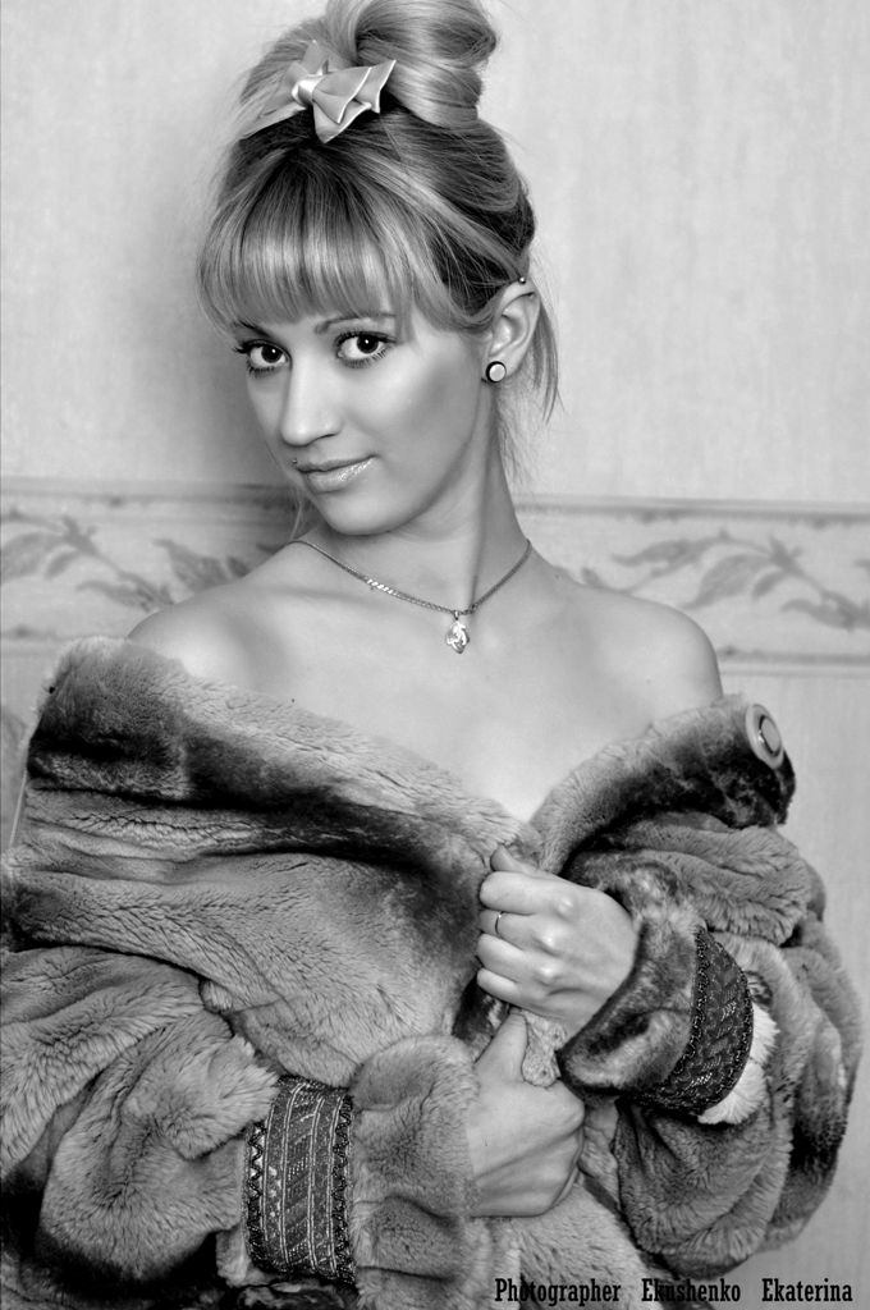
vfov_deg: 27.0
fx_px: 2726
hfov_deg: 18.1
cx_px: 435
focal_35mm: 75
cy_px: 655
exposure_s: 1/200
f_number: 3.2
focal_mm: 50
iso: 200
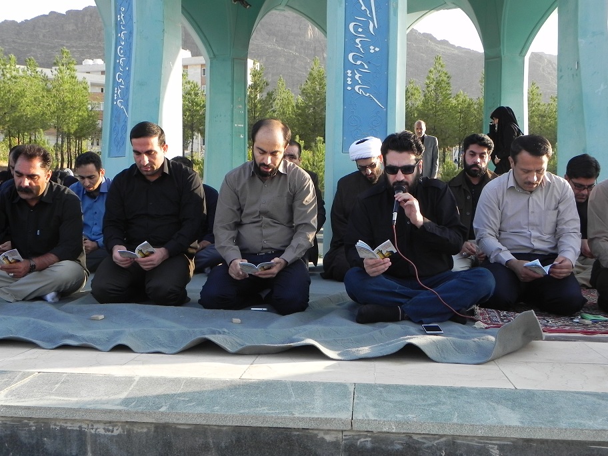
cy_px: 228
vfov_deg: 35.1
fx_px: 720
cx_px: 304
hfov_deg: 45.8
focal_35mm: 41
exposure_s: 1/162
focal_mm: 7.3
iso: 160
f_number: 4.5
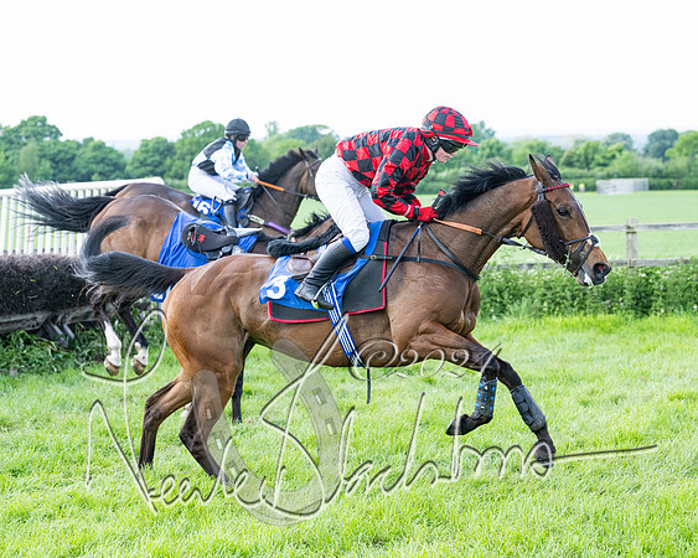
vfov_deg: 18.4
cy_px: 276
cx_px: 275
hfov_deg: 22.9
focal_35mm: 83
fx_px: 1718
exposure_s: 1/2000
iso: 1000
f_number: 4
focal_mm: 70
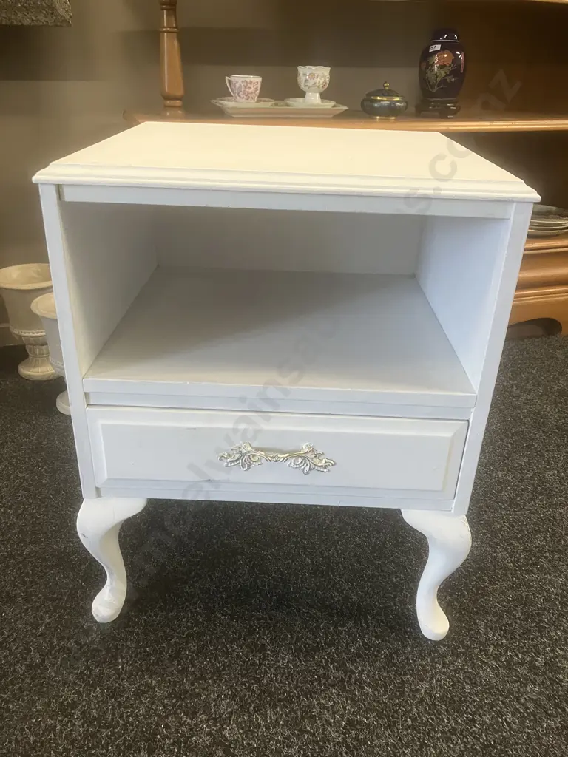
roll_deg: -2.4
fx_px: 613
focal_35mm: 28
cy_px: 378
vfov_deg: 63.4
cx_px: 284
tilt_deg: -26.4
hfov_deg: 49.7
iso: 200
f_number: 1.8
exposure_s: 1/50
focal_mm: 3.99
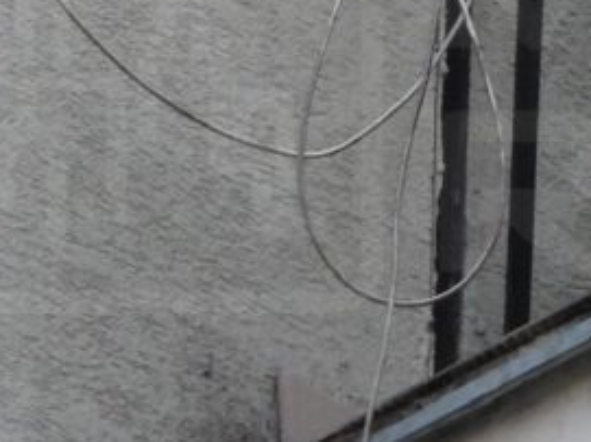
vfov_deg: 0.5
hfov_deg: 0.6
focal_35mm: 3247
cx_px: 781
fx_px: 55412
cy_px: 2
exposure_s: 1/30
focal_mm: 155
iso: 900
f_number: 5.6
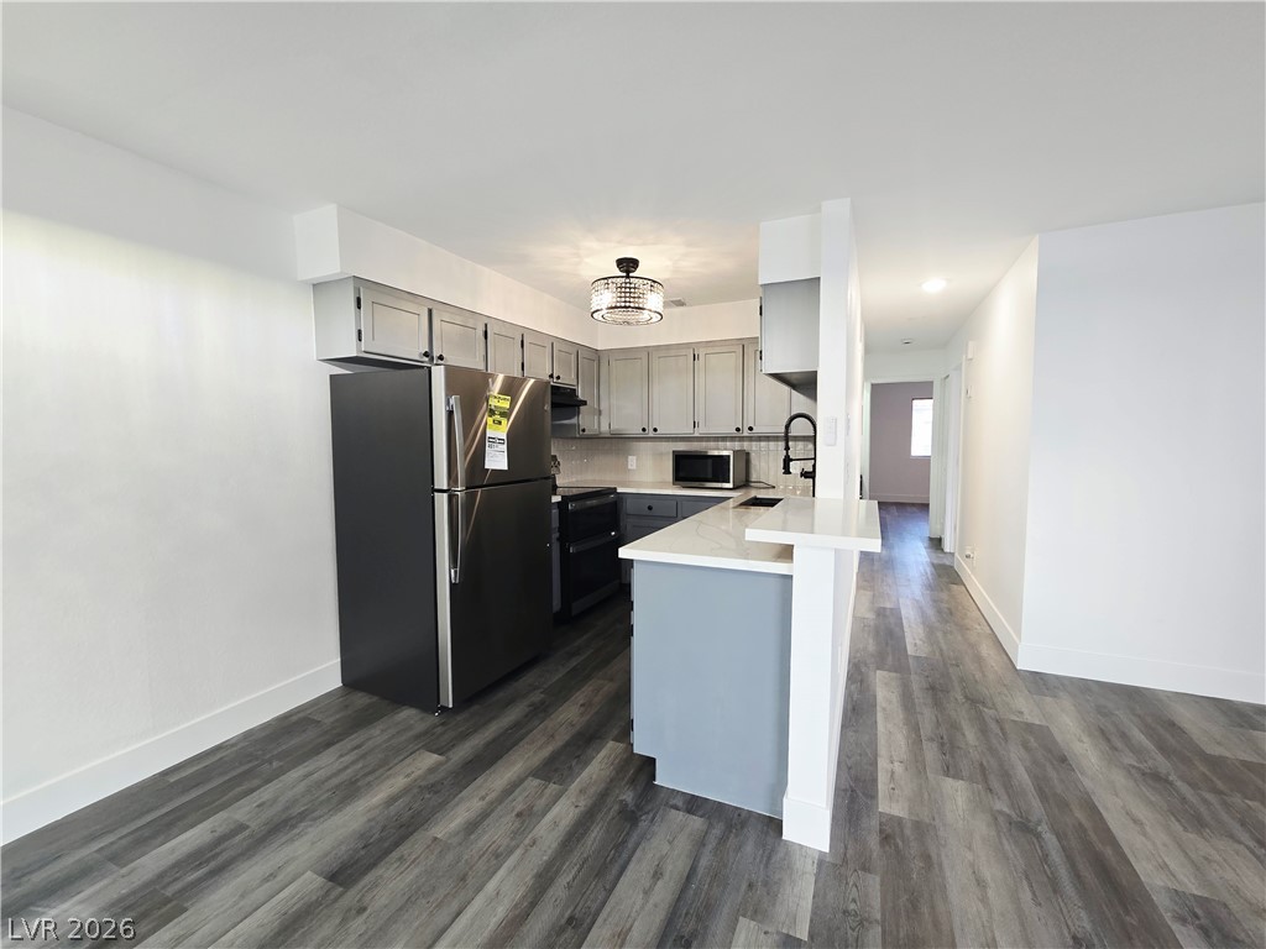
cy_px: 474
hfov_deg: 106.2
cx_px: 633
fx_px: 475
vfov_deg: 89.9
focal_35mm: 13
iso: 125
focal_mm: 2.2
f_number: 2.2
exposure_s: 1/60
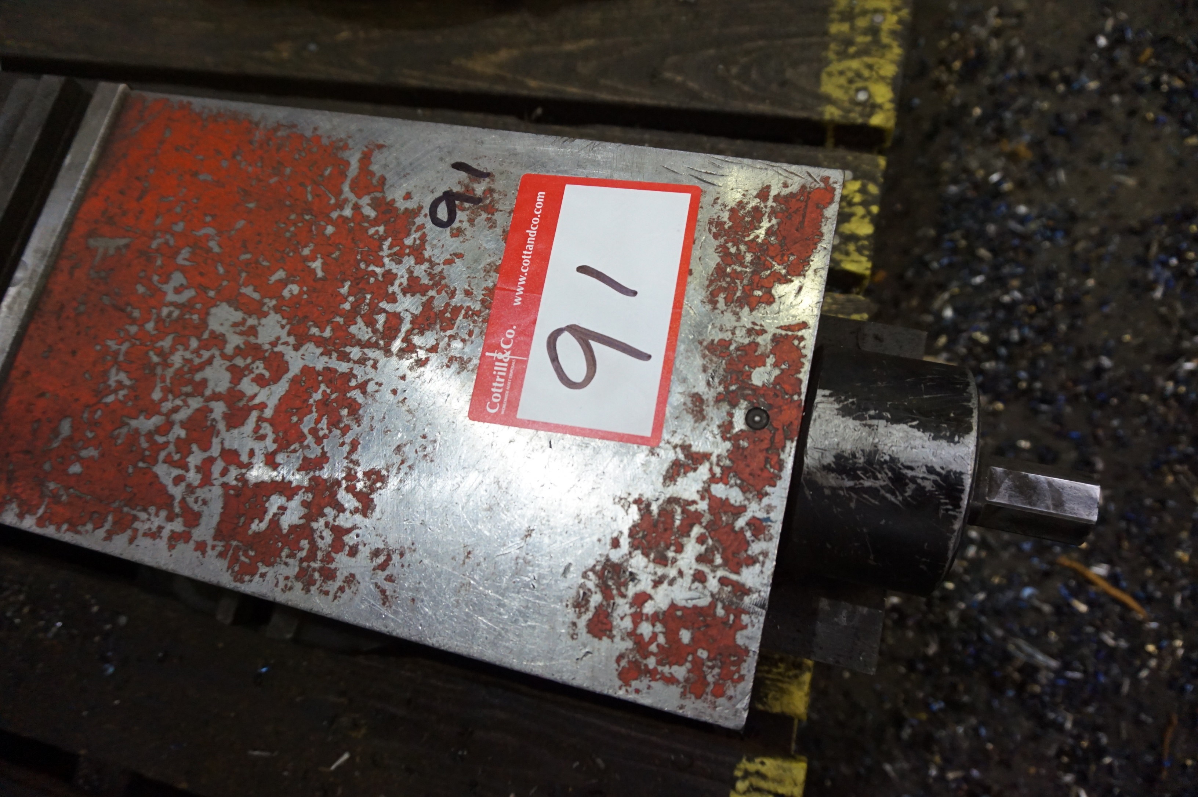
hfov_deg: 73.8
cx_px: 599
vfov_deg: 53.1
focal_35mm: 24
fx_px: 798
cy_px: 398
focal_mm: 16
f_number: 3.5
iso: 2000
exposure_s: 1/60
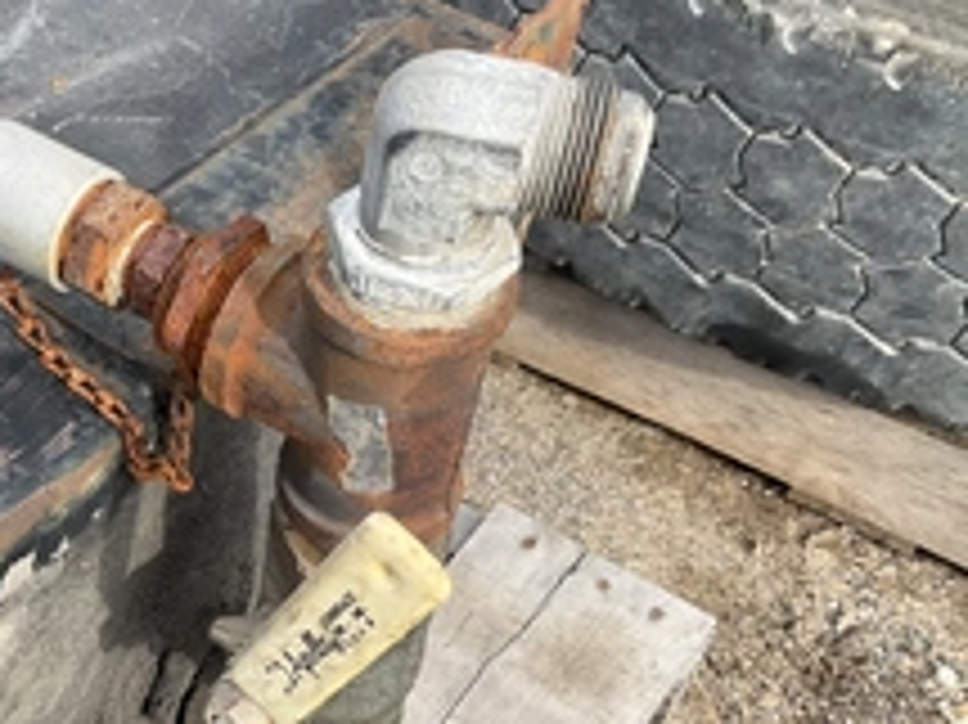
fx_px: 1509
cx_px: 140
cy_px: 490
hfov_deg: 34.0
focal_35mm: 54
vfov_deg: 26.8
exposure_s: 1/348
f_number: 1.8
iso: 25
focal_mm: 3
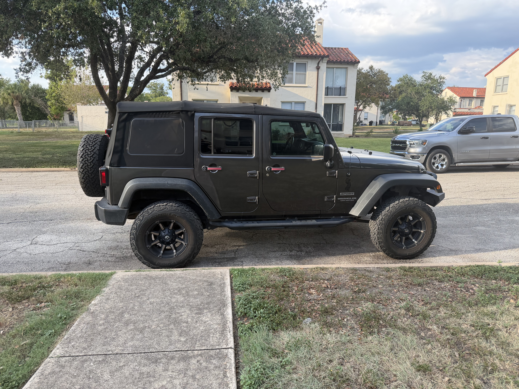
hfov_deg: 71.6
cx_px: 260
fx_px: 360
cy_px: 194
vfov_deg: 56.8
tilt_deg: -10.4
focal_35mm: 24
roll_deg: -0.8
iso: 100
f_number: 1.78
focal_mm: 6.76
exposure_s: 1/849
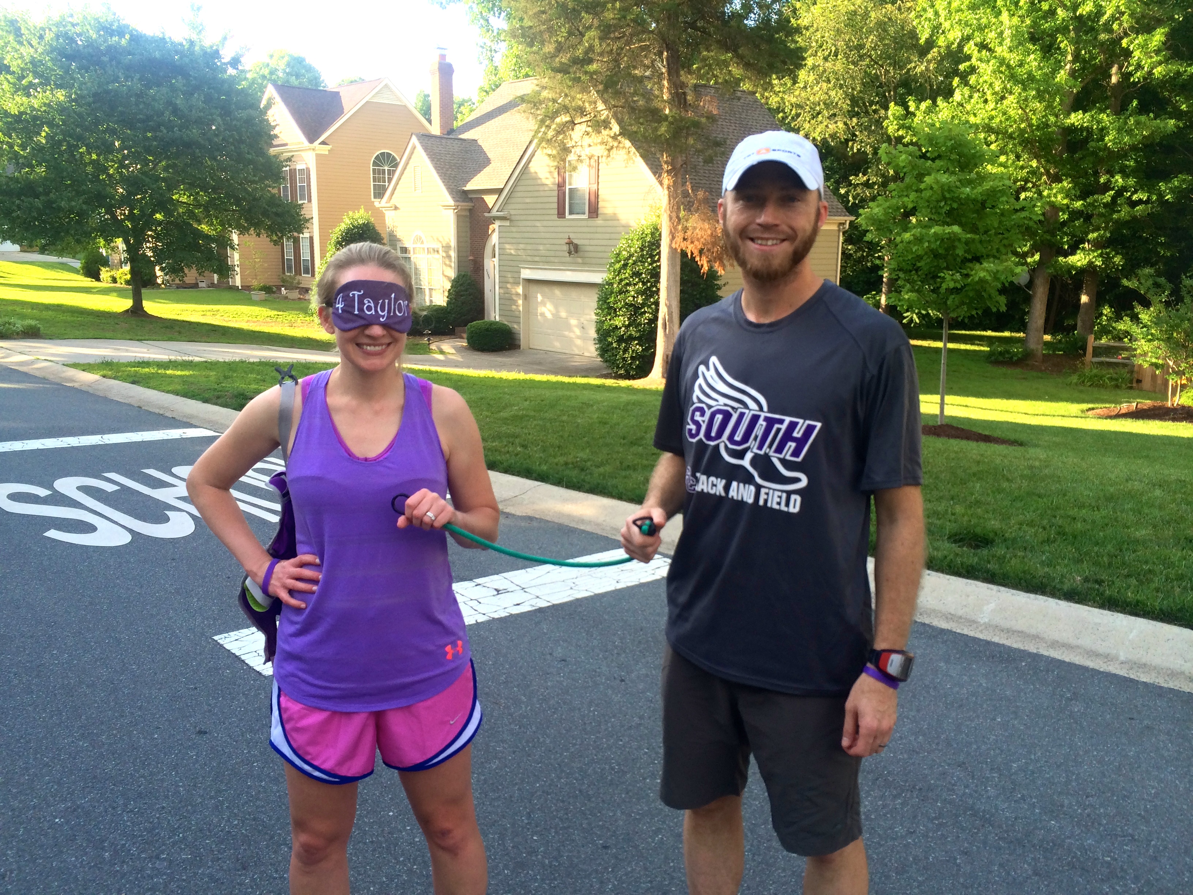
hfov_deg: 60.0
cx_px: 596
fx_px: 1034
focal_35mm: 30
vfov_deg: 46.8
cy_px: 448
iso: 32
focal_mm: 4.12
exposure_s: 1/261
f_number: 2.2
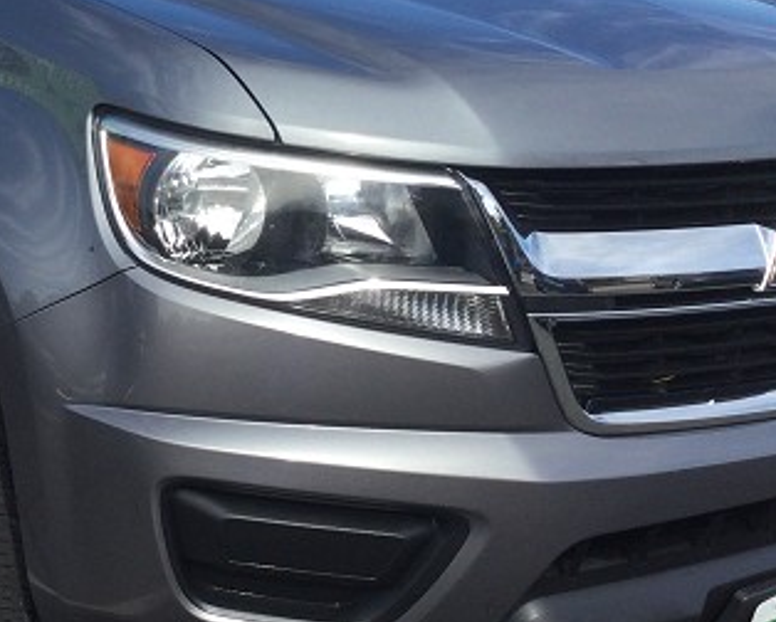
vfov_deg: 19.9
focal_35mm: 77
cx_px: 133
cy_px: 257
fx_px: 1771
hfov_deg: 24.3
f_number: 2.4
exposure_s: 1/769
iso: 25
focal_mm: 3.3
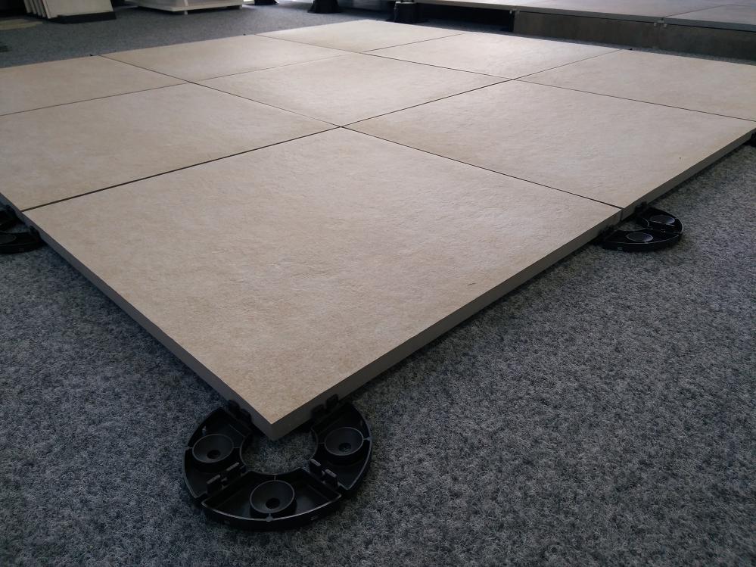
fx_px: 459
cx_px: 378
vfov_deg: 63.4
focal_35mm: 21
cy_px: 284
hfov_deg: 79.0
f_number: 2
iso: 183
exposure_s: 1/50
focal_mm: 3.59
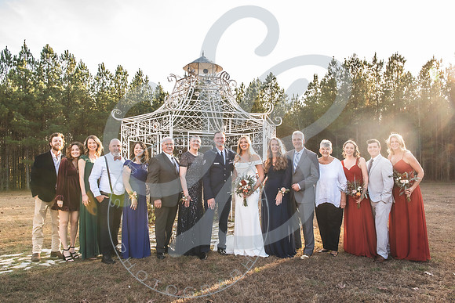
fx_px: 349
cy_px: 152
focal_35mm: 28
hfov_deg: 66.3
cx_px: 228
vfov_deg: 47.1
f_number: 6.3
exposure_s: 1/250
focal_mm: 27
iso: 500
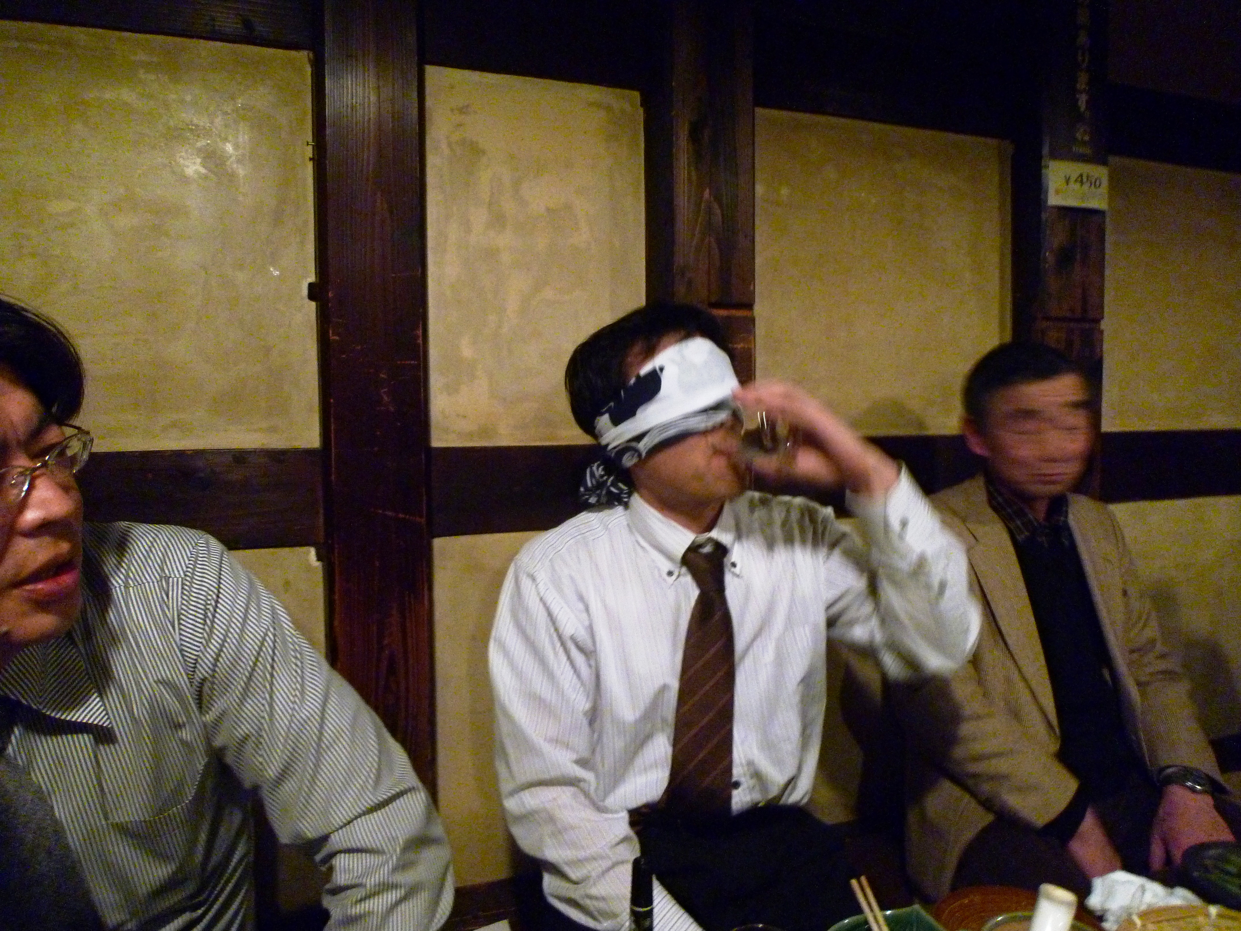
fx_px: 860
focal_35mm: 24
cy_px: 466
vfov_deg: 56.8
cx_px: 620
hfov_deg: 71.6
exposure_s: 1/10
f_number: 2.2
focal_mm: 4.3
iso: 400
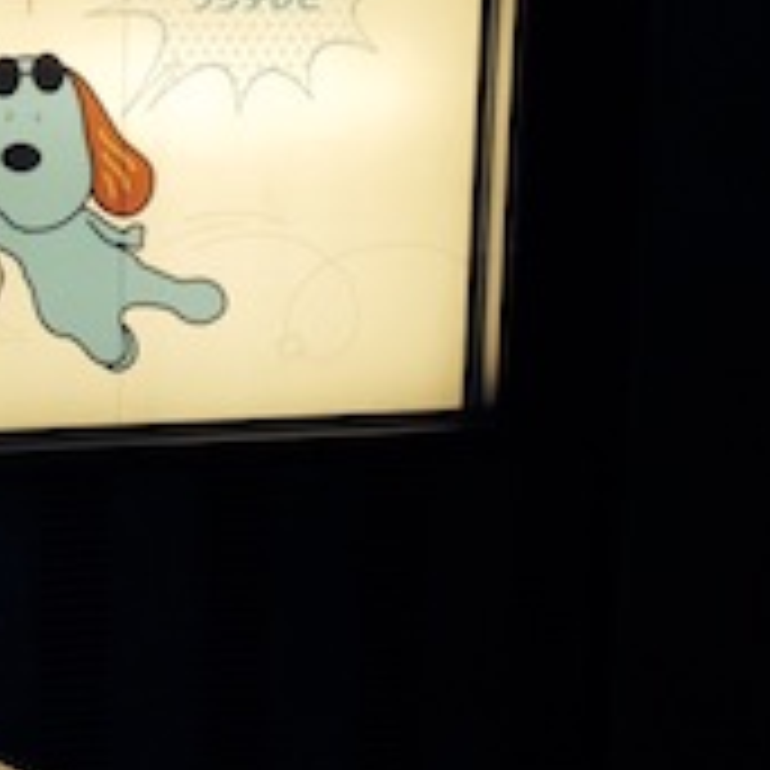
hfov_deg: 25.7
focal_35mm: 62
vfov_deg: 27.5
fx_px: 1560
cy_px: 239
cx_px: -68
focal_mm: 4.12
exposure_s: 1/100
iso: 64
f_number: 2.2
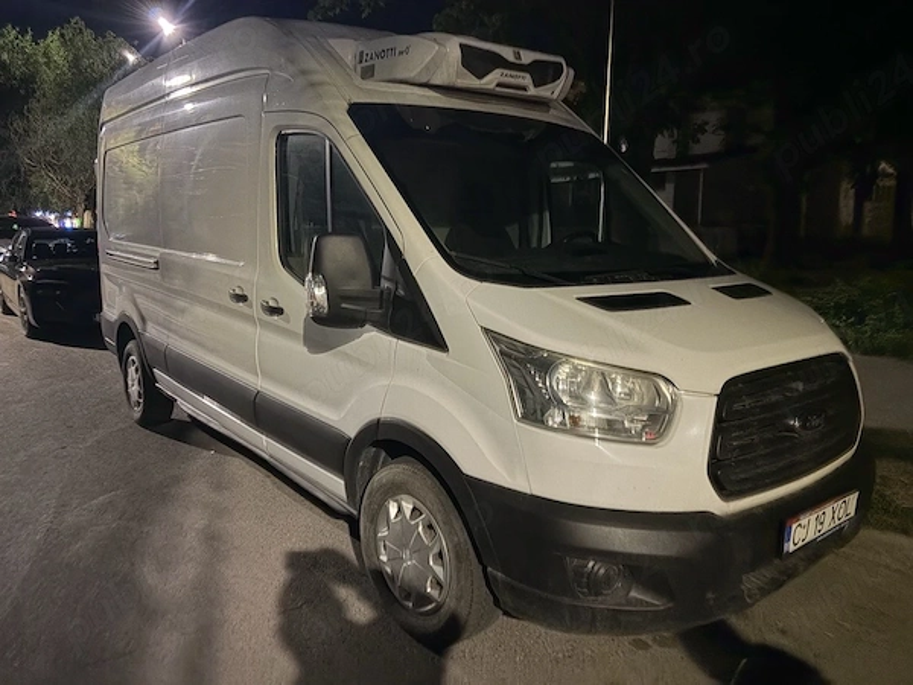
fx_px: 686
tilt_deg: -6.8
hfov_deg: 67.3
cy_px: 342
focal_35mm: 26
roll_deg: +1.4
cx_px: 456
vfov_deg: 53.1
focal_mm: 5.96
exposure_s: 1/20
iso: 1000
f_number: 1.6
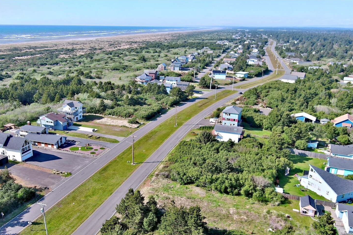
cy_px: 137
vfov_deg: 38.8
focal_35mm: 34
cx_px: 154
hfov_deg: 55.6
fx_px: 333
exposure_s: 1/709
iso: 100
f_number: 2.8
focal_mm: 10.57
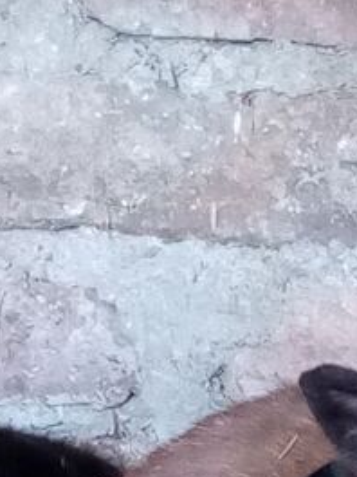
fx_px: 866
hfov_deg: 22.6
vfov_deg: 28.1
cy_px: 517
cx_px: 337
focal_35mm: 63
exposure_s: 1/25
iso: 374
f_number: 1.8
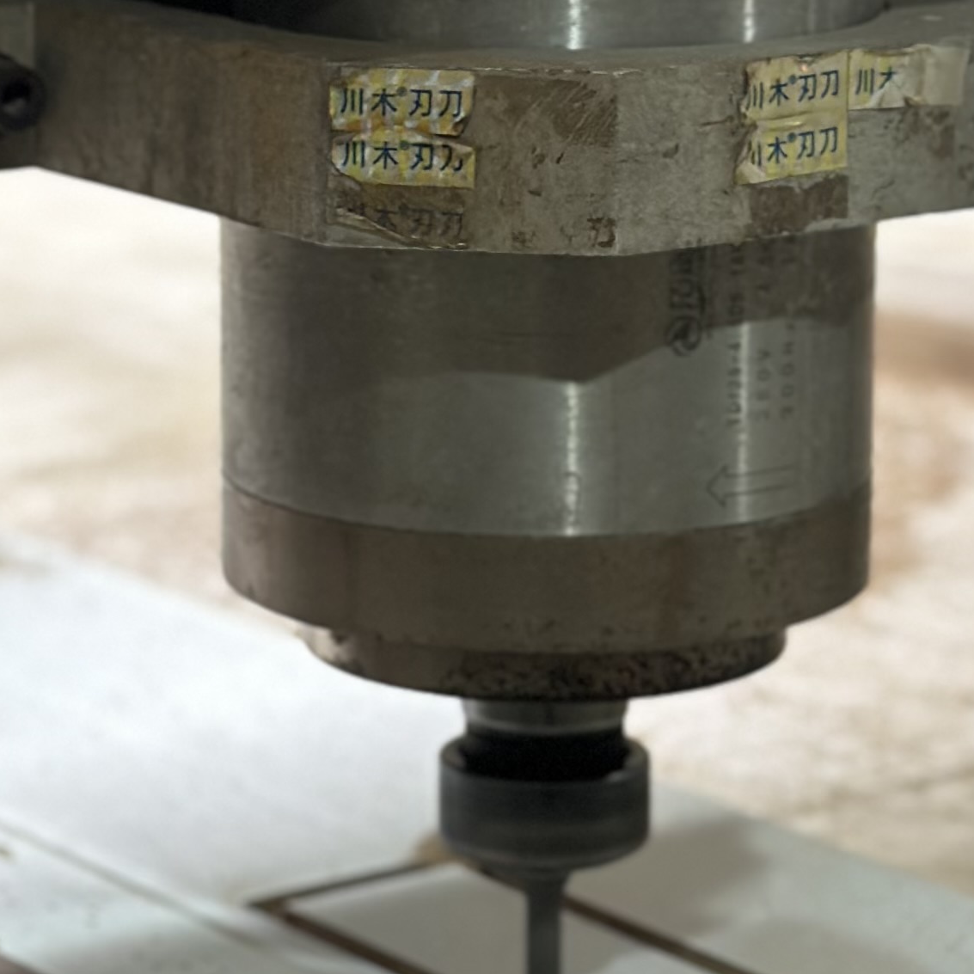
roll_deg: +0.0
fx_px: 4807
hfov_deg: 11.6
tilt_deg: -11.7
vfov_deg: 11.6
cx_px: 360
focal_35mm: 151
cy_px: 328
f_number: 1.78
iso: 125
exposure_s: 1/99
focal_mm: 6.86
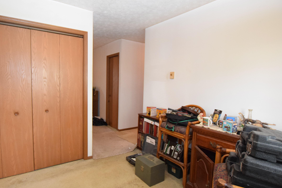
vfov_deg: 64.5
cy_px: 96
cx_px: 120
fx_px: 149
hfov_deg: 86.3
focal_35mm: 19
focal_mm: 10
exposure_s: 1/60
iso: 3200
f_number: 3.5
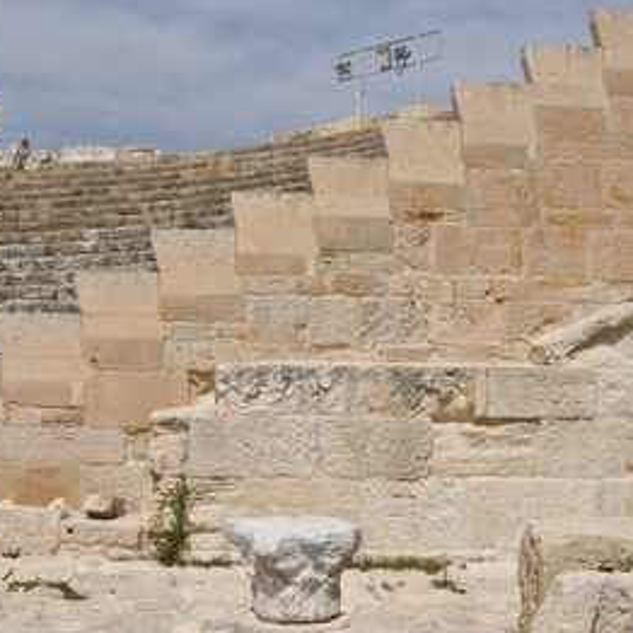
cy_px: 319
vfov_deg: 36.1
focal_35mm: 47
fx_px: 972
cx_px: 295
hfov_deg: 36.0
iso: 250
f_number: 11
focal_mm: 24
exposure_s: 1/1250
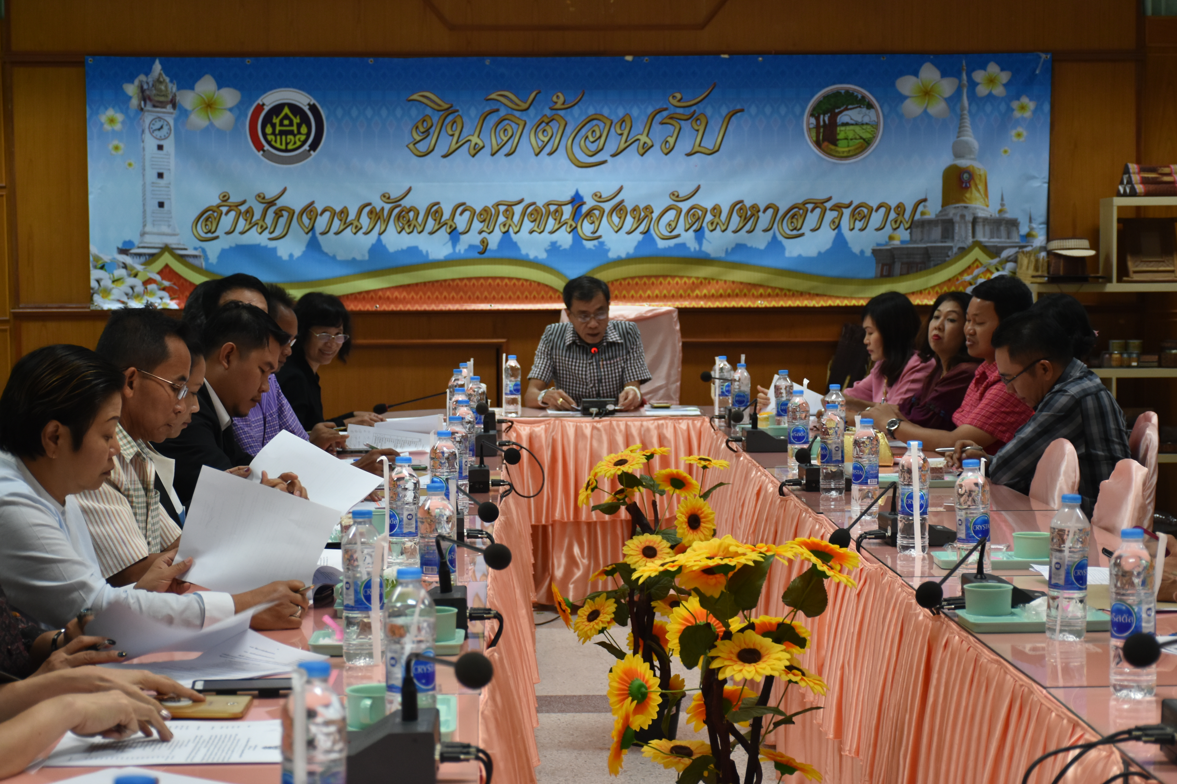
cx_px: 588
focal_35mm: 72
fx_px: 2354
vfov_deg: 18.9
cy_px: 392
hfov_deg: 28.1
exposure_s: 1/80
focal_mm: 48
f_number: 4.5
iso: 800
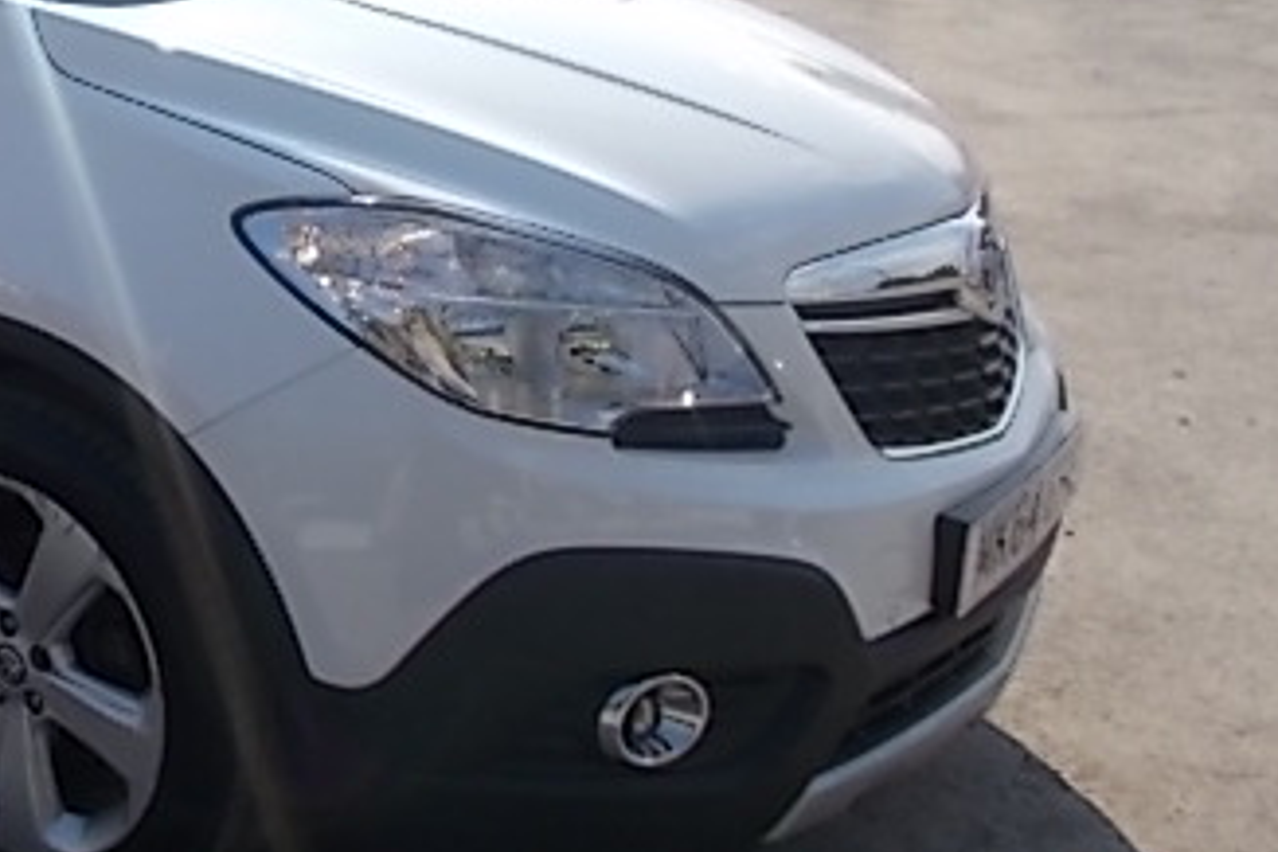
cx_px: 47
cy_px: 192
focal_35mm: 53
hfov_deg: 34.6
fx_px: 1881
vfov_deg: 25.2
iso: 80
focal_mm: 4.6
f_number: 8
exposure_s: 1/200
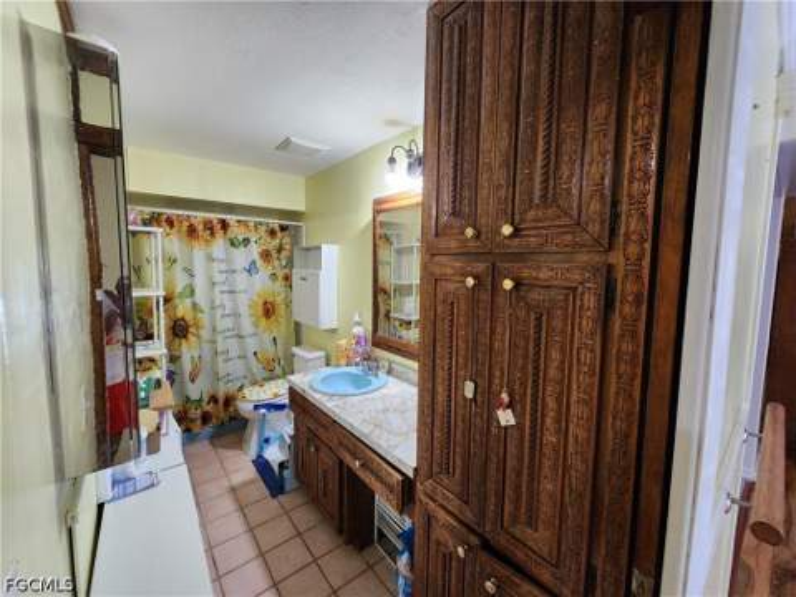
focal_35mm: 13
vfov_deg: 89.9
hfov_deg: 106.2
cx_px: 398
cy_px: 298
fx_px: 299
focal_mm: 2.2
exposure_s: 1/60
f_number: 2.2
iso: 400
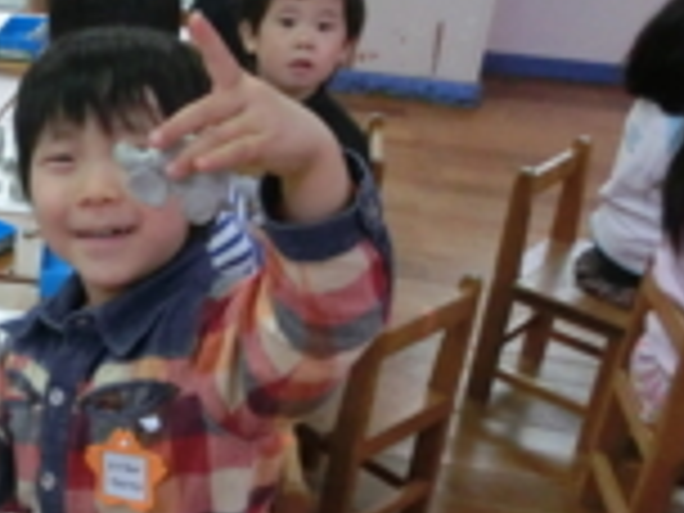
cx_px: -68
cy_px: 252
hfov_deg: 28.0
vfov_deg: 23.3
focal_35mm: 63
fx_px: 1245
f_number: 3
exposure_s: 1/250
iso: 640
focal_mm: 4.24
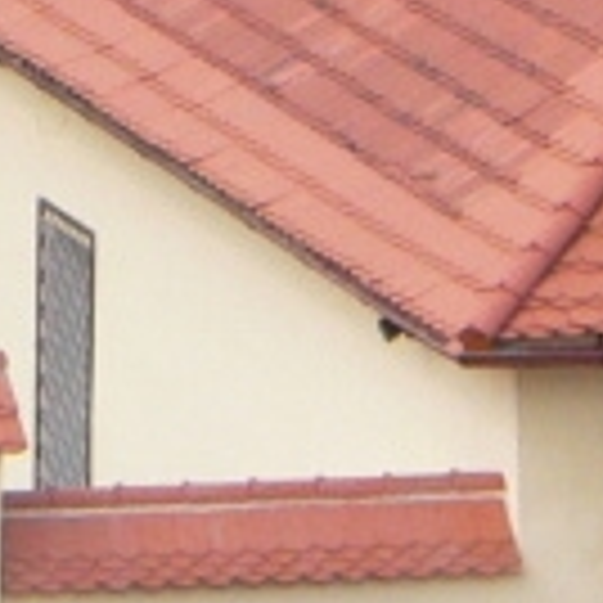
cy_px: -608
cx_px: -468
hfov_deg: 1.2
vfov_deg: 1.2
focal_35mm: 1505
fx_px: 29661
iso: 200
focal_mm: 37.9
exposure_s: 1/500
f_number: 5.6
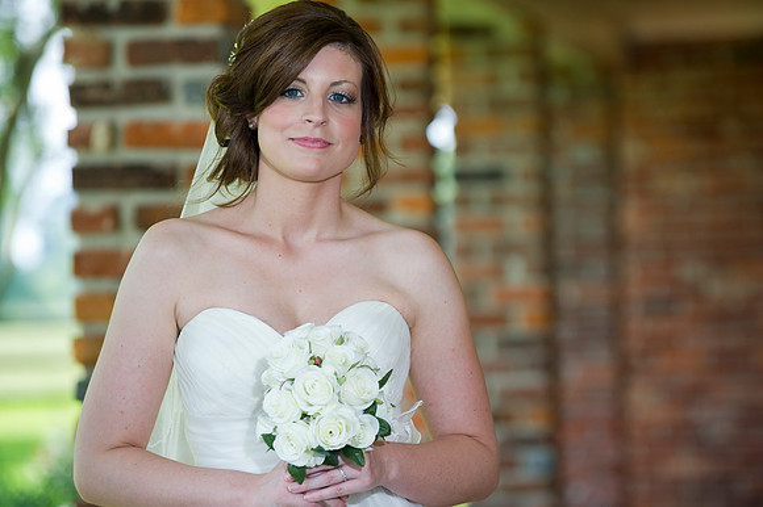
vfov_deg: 6.9
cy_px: 254
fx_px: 4236
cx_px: 382
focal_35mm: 200
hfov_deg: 10.3
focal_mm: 200
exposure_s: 1/320
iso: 500
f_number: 3.5
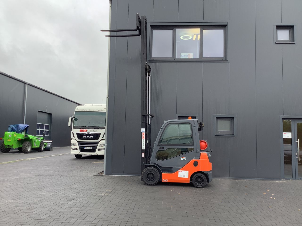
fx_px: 270
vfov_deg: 45.4
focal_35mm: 31
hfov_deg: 58.4
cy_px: 113
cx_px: 151
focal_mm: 3.3
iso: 25
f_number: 2.4
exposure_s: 1/210
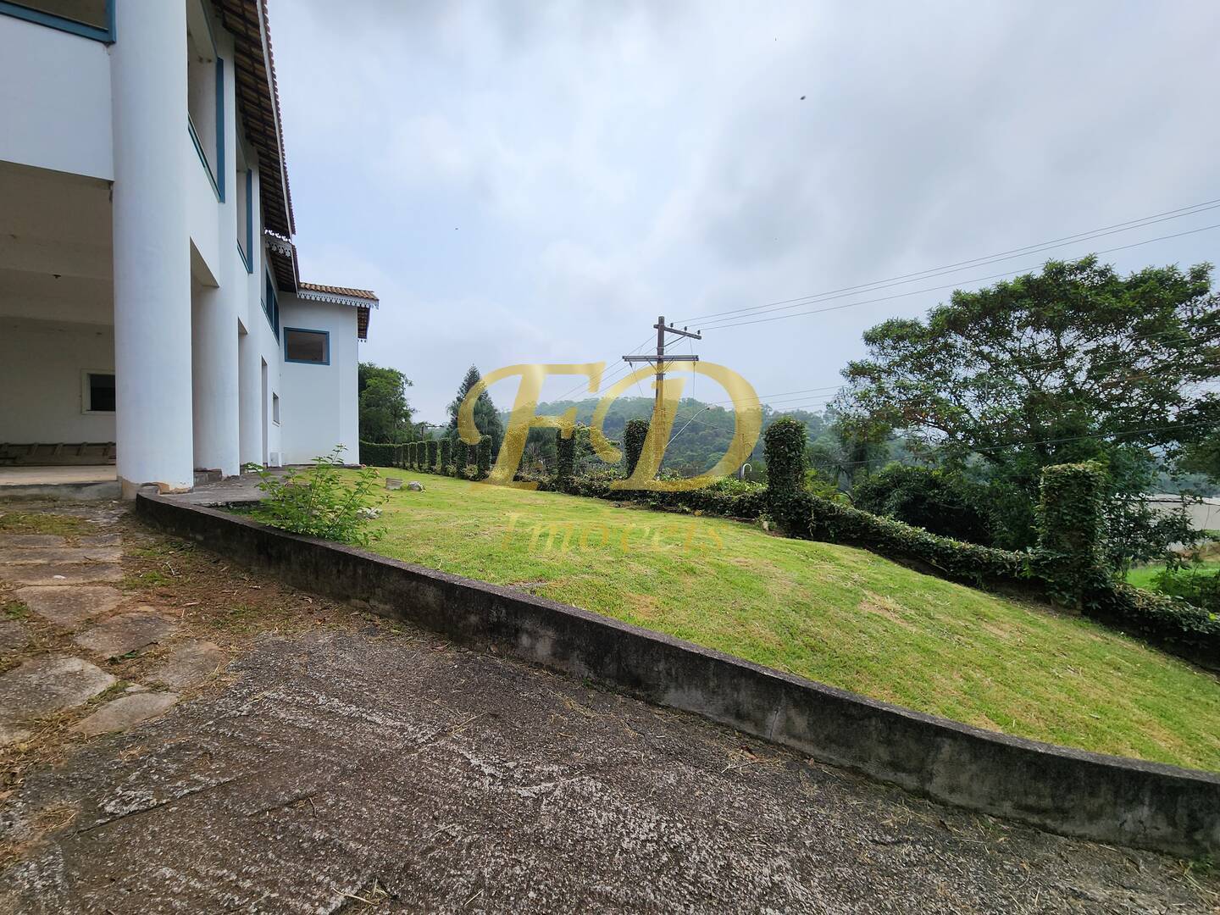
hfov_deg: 106.2
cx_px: 610
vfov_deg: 89.9
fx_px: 458
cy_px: 458
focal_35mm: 13
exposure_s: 1/3034
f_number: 2.2
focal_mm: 2.2
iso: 50
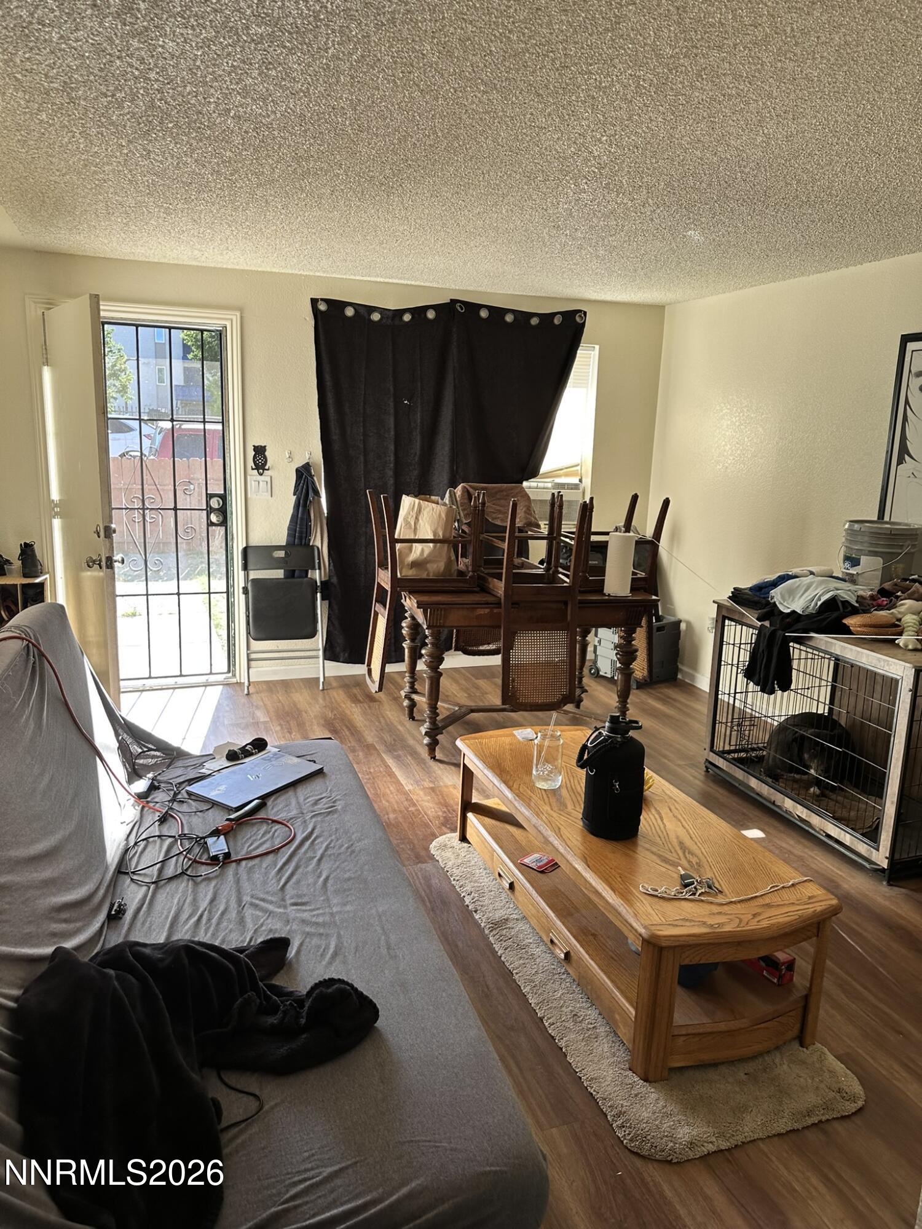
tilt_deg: -9.3
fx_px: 852
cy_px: 614
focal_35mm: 24
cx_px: 461
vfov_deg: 71.6
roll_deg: -2.7
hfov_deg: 56.8
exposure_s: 1/121
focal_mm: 6.86
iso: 80
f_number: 1.78
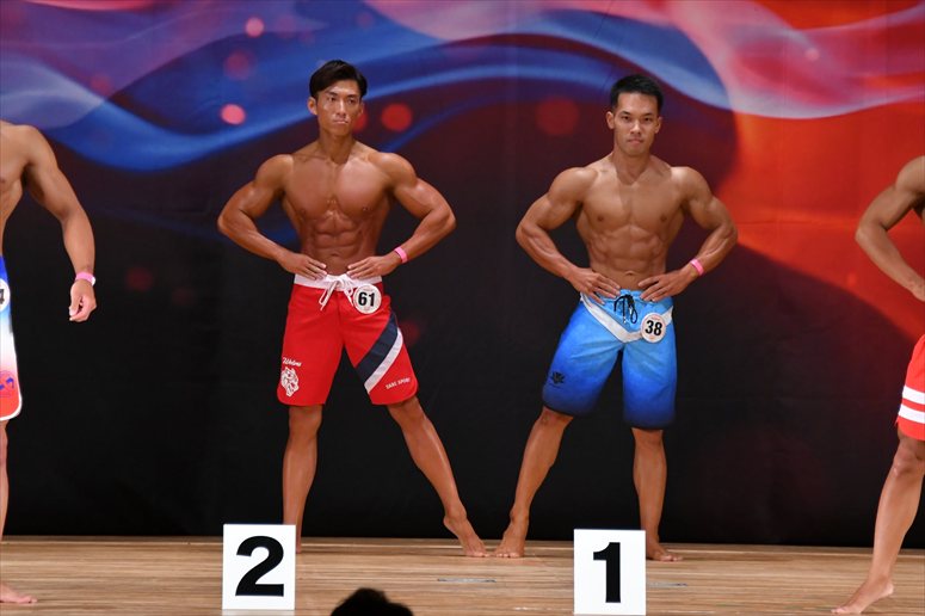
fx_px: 7319
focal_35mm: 285
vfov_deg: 4.8
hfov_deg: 7.2
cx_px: 462
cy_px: 308
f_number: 5.6
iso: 3200
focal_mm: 190
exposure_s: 1/400
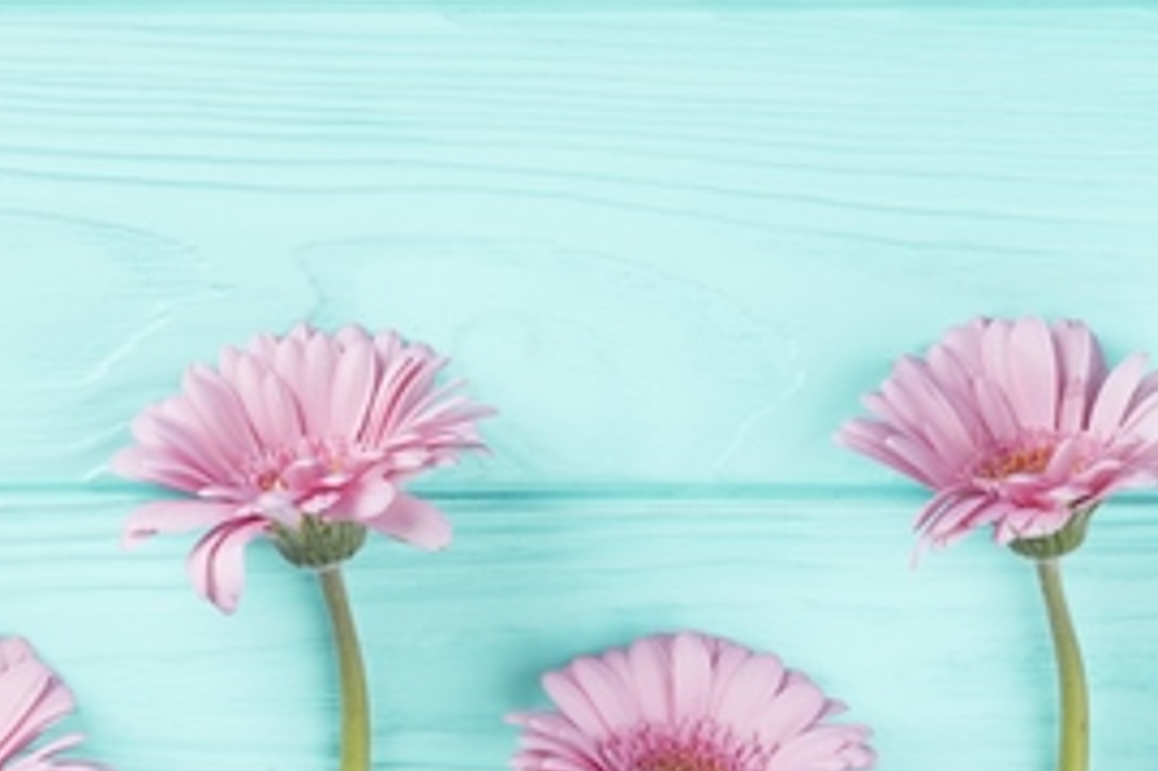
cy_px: 248
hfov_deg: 11.5
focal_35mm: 177
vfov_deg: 7.7
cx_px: -73
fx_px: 5690
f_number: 11
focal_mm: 68
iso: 100
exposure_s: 1/160
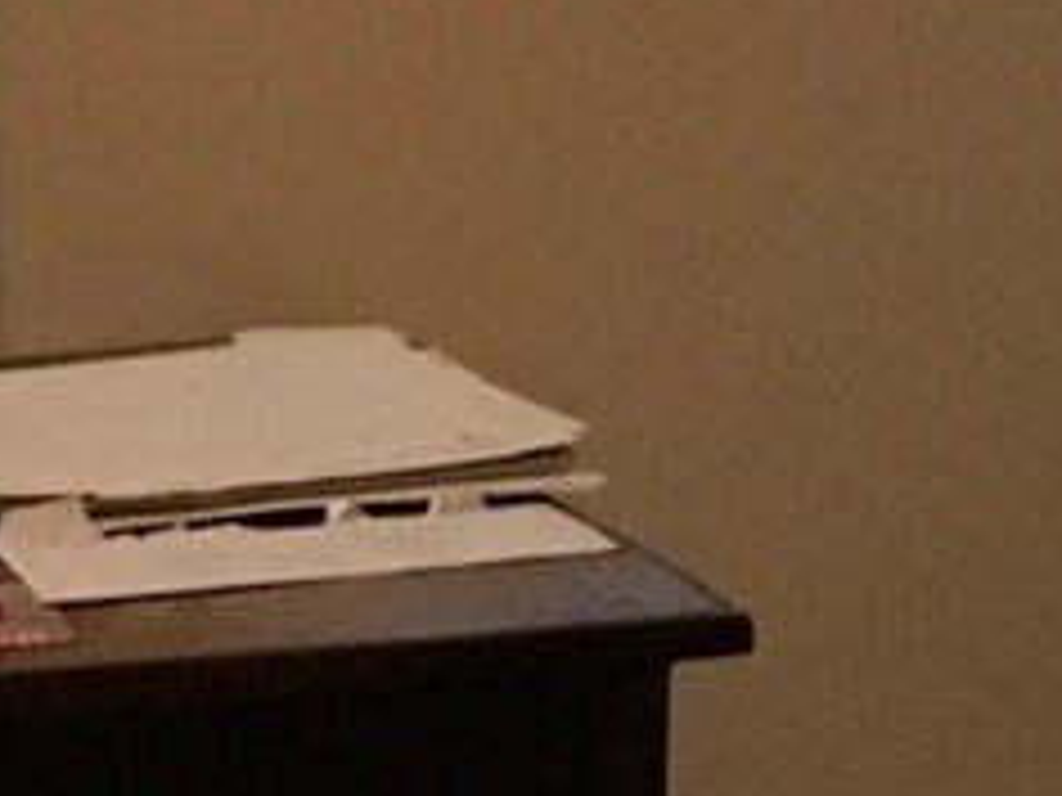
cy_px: 872
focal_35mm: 197
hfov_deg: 9.6
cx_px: -796
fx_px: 6044
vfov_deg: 7.5
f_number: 2.2
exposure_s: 1/15
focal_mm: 4.15
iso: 320
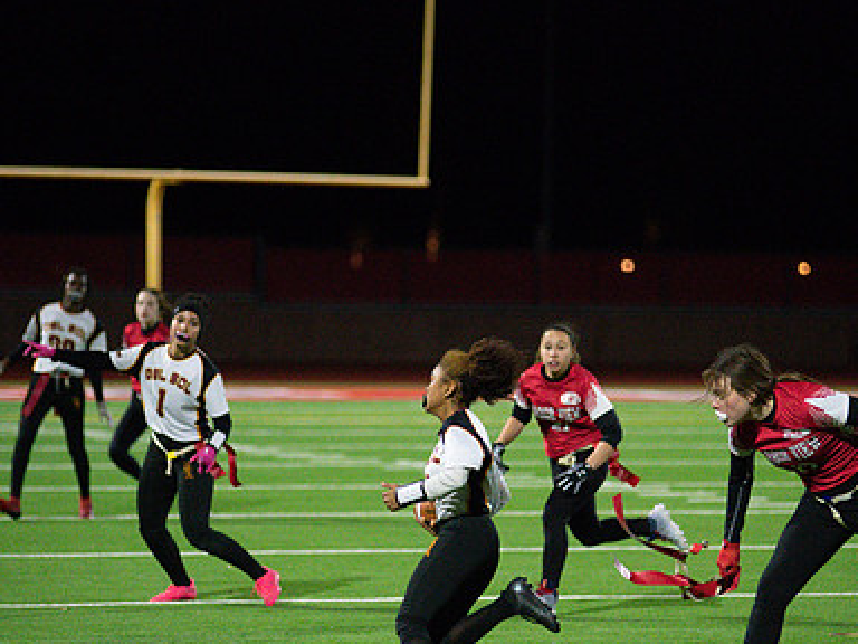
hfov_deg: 8.8
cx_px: 433
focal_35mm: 225
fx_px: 5577
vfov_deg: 6.6
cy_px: 426
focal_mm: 155
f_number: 2.8
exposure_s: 1/2500
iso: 14400
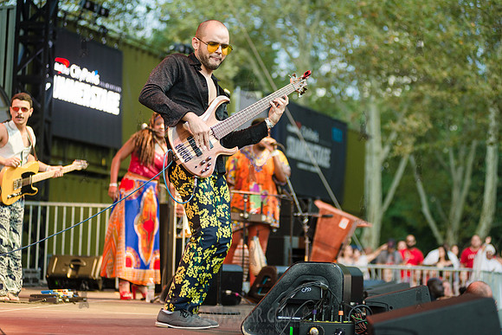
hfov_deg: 25.4
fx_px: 1116
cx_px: 251
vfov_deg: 17.1
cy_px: 168
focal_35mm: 80
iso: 640
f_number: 3.2
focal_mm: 80
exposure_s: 1/250
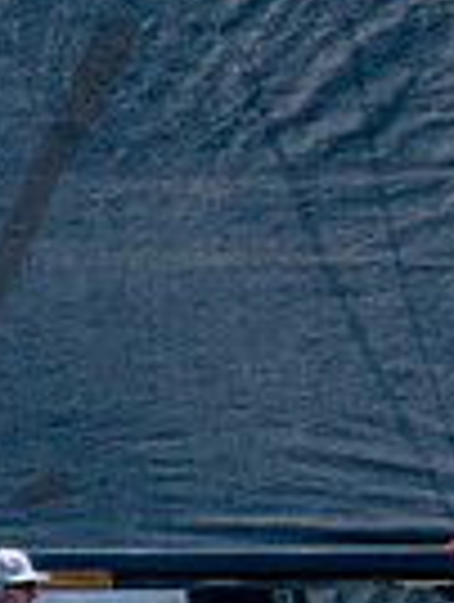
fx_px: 38768
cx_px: 921
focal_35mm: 2224
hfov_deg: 0.7
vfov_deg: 0.9
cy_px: 745
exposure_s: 1/1600
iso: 200
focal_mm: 320
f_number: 5.6
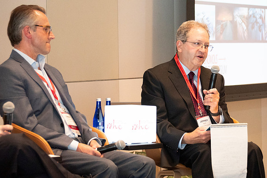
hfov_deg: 12.2
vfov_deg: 8.2
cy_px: 89
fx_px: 1246
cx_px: 134
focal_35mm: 168
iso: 2800
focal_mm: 112
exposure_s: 1/125
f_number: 5.6
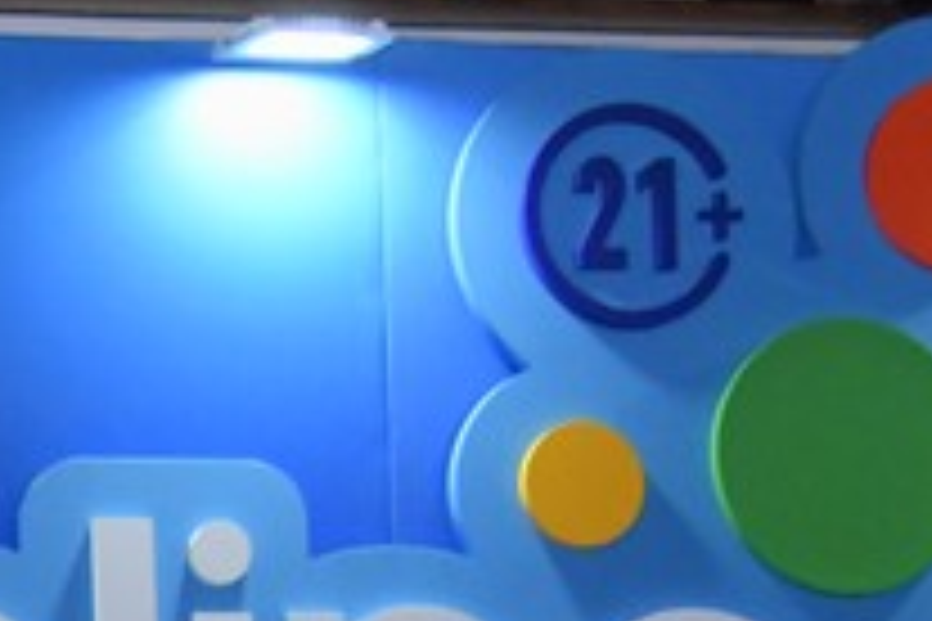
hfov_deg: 8.4
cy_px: 1616
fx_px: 6006
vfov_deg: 5.7
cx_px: -986
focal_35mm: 232
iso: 2500
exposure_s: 1/250
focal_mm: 32
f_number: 4
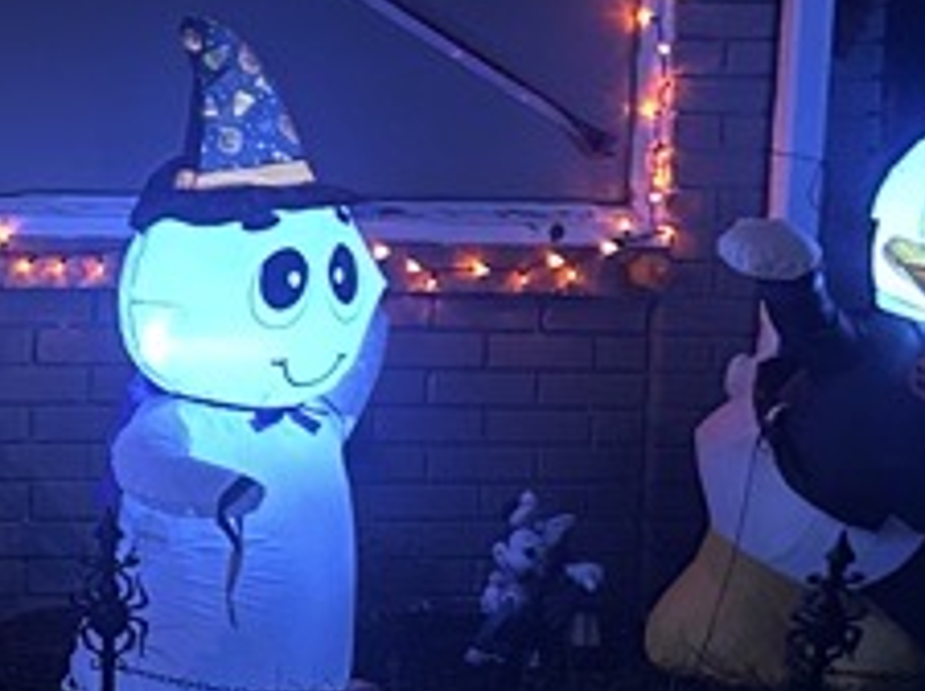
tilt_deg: -1.5
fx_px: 3335
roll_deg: -1.5
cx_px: -744
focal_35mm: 125
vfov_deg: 11.8
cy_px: 95
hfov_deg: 14.0
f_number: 1.5
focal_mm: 5.7
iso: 1000
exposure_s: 1/30
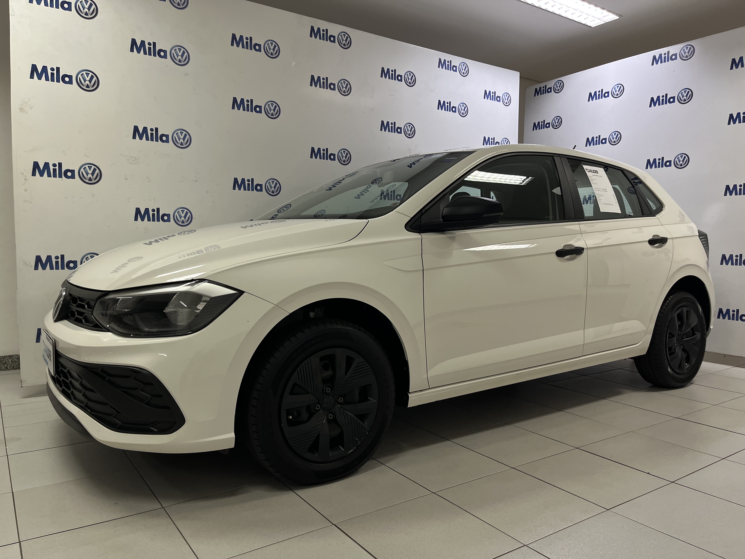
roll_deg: -0.4
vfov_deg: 53.1
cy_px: 280
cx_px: 372
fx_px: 560
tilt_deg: -4.2
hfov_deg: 67.3
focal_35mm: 26
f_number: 1.6
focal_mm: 5.1
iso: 125
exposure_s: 1/120
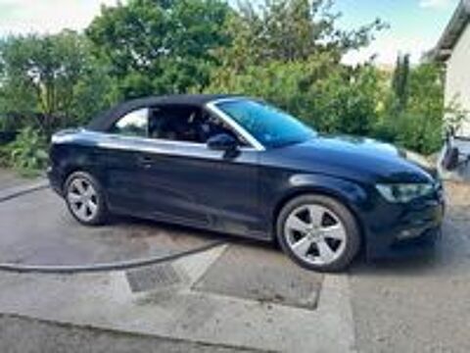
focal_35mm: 26
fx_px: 353
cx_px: 235
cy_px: 176
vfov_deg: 53.1
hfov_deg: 67.3
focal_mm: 3.98
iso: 40
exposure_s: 1/60
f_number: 1.8
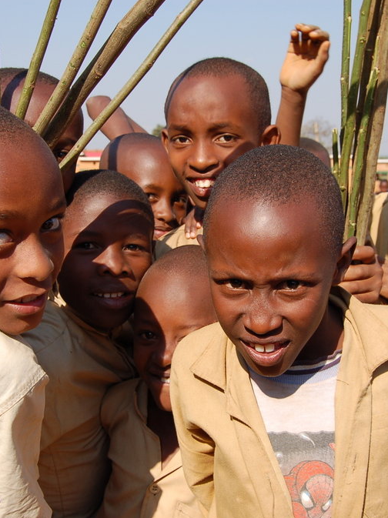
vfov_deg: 33.8
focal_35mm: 57
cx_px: 196
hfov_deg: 25.6
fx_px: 853
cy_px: 260
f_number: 9
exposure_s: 1/320
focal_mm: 26
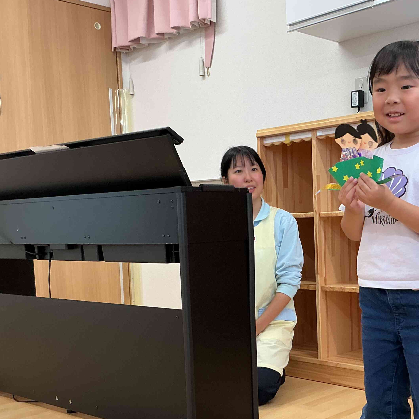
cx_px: 298
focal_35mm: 49
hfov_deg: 34.2
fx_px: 671
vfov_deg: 34.5
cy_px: 267
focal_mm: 3
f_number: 1.8
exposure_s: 1/60
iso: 50
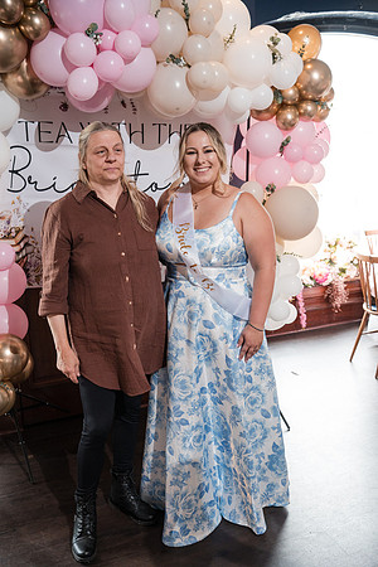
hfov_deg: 37.9
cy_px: 284
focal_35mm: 35
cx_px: 189
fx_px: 551
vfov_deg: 54.4
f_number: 4
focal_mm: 35
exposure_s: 1/250
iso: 2000
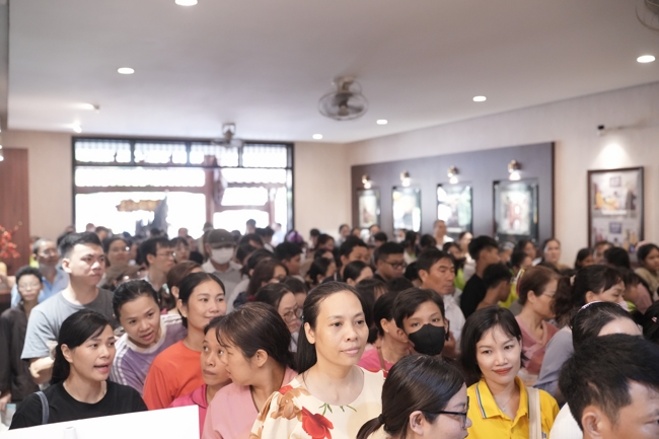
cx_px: 330
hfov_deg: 53.1
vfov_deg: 36.9
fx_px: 659
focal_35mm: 36
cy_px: 220
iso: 6400
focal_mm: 36
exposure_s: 1/160
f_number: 2.8
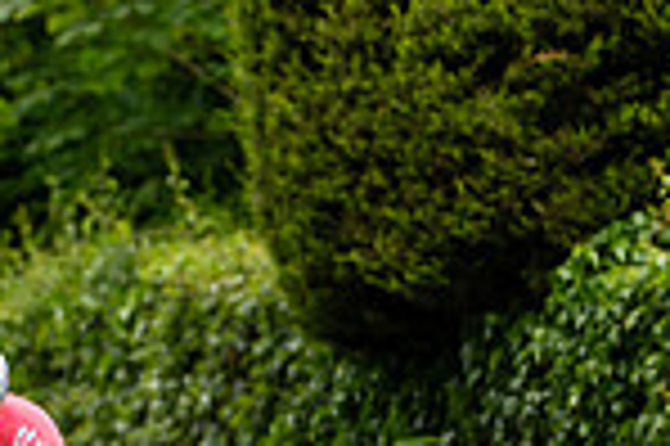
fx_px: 12084
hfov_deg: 3.2
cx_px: -117
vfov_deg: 2.1
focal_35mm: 650
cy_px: 525
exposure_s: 1/640
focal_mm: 167
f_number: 4
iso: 100
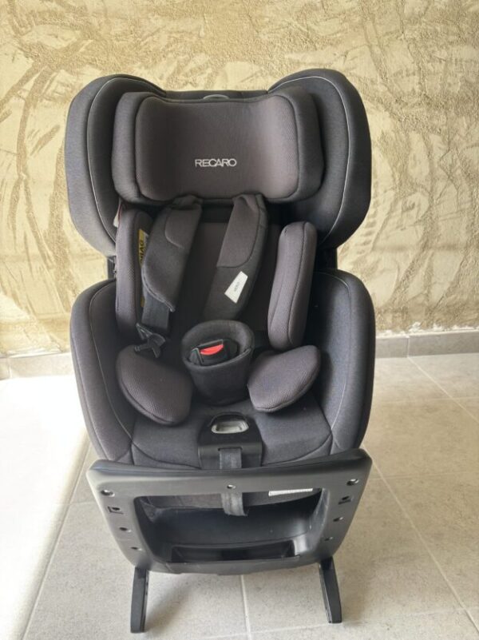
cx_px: 240
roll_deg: +1.6
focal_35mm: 26
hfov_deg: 53.0
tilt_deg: -19.0
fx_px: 480
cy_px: 320
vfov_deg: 67.3
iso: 50
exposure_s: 1/121
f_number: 1.6
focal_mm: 5.96
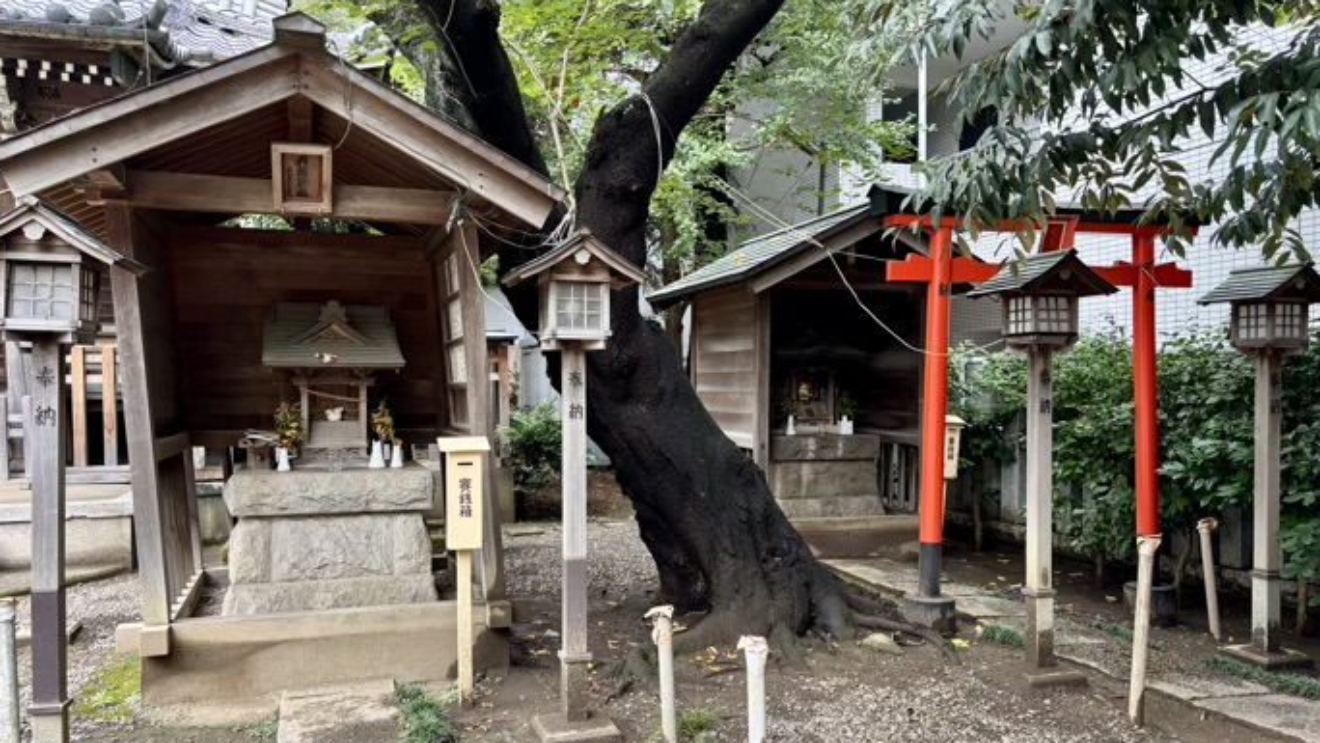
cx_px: 670
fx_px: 1015
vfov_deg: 40.2
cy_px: 410
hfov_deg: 66.1
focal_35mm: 29
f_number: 1.6
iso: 100
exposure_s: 1/121
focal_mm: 5.96
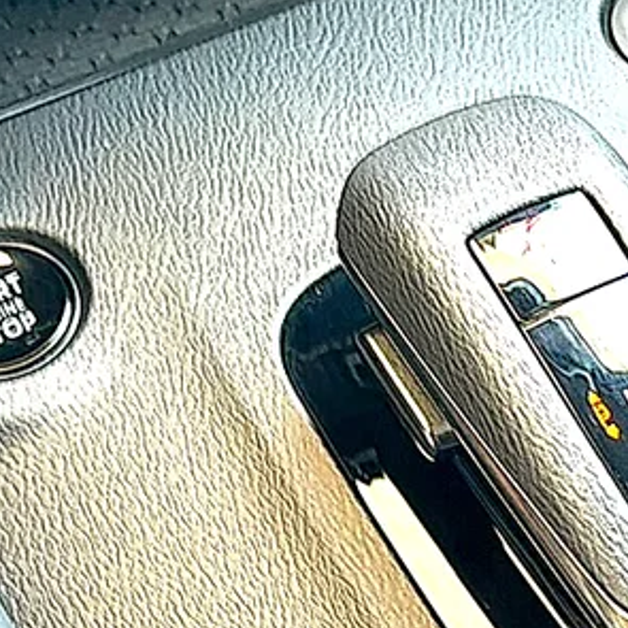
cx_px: 524
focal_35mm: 105
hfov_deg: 16.4
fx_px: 2155
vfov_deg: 16.6
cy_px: 282
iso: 64
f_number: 1.78
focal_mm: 6.86
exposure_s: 1/40
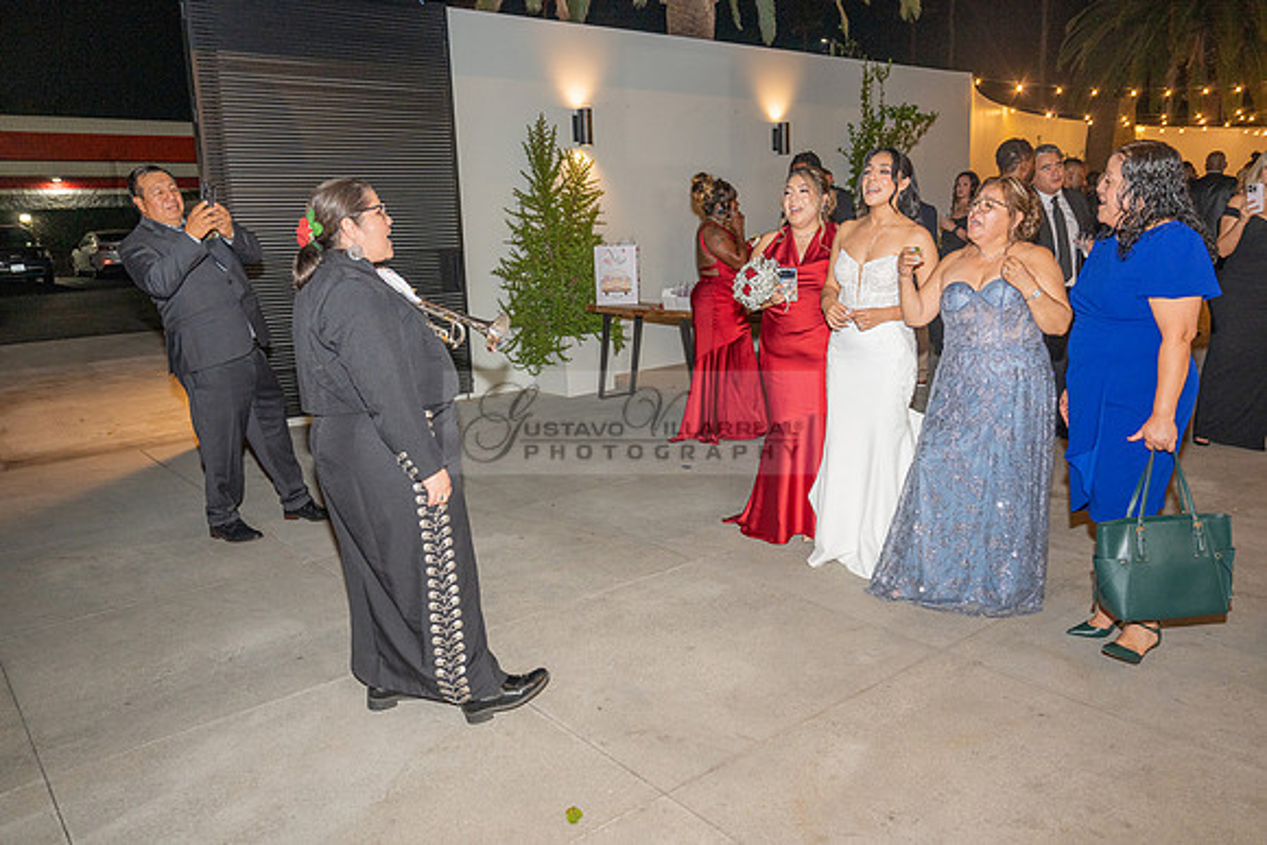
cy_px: 422
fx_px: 986
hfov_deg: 65.5
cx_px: 634
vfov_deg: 46.4
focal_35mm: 28
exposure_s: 1/200
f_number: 3.5
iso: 800
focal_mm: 28
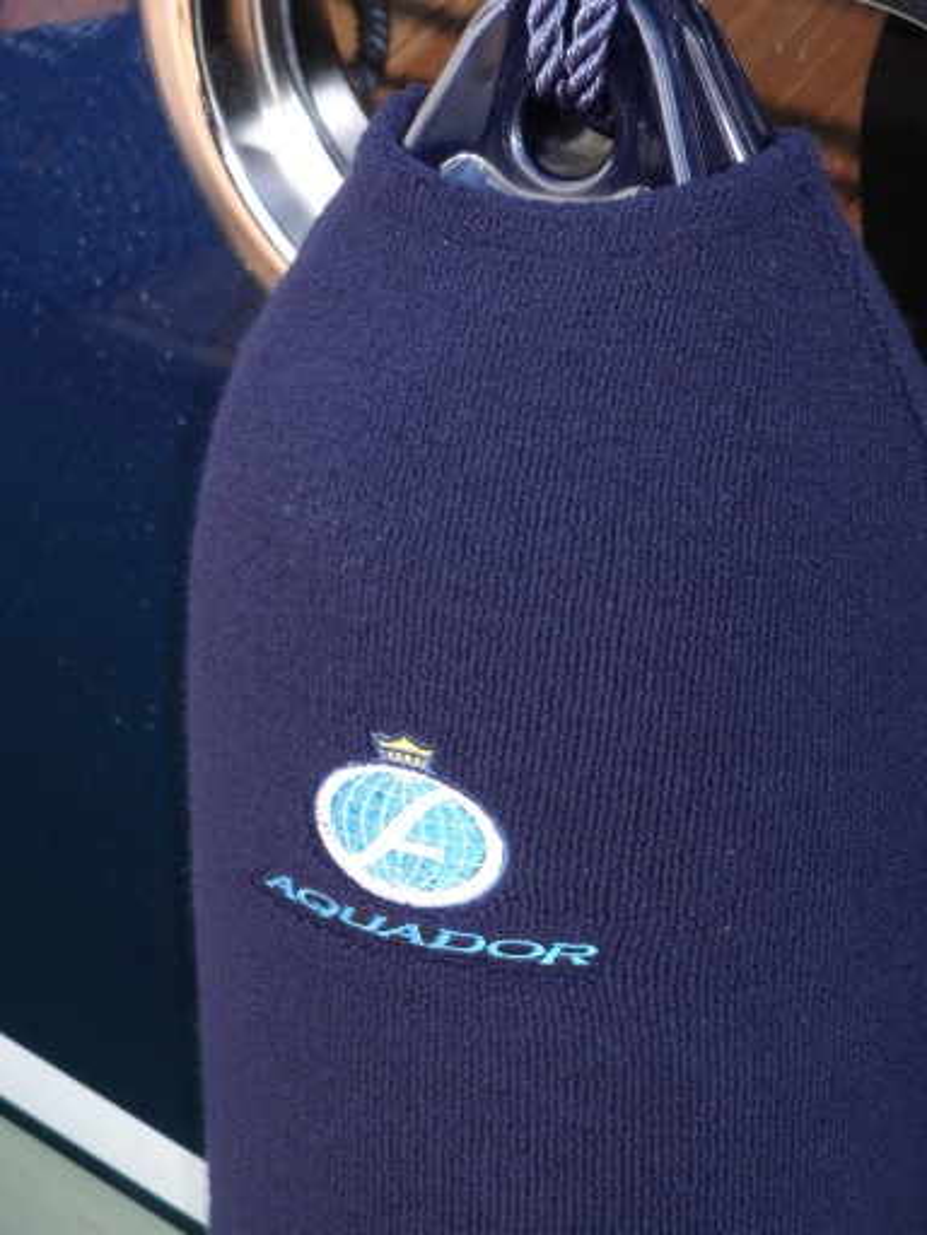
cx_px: 464
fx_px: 3535
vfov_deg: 19.8
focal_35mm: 99
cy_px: 618
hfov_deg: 14.9
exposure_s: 1/100
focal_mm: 17.3
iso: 160
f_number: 5
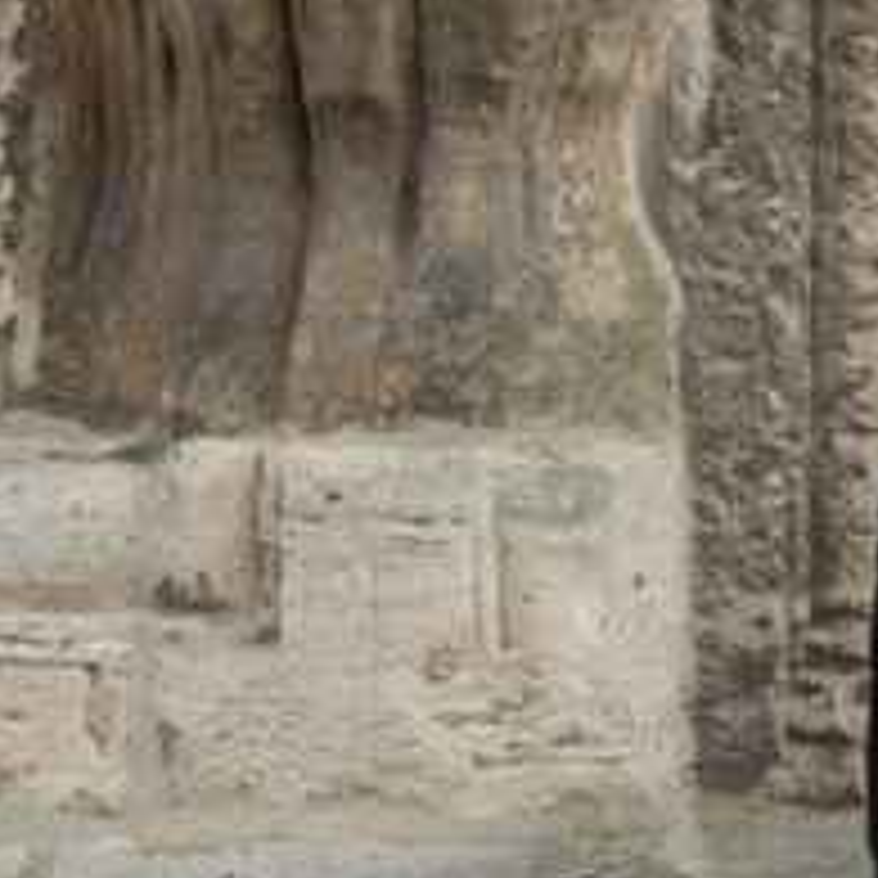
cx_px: 1303
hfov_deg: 10.3
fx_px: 4735
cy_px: 464
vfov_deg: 10.6
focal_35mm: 165
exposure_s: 1/320
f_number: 3.2
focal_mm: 37
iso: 500
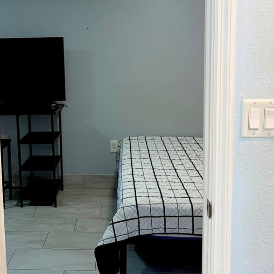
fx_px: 421
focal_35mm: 47
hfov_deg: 35.7
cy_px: 113
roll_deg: +0.8
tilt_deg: -7.8
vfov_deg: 36.0
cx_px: 88
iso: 125
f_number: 1.6
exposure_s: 1/60
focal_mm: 5.96
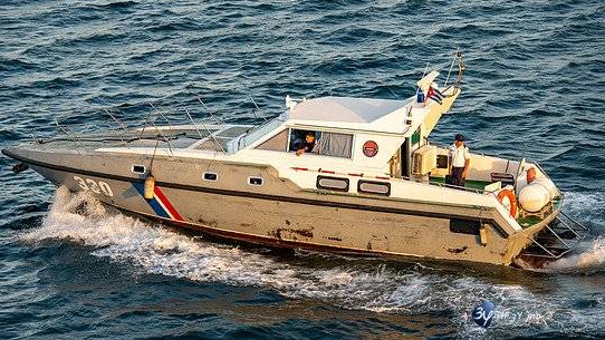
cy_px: 171
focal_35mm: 157
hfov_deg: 13.7
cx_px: 290
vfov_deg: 7.7
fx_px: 2519
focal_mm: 140
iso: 100
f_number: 5
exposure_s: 1/160
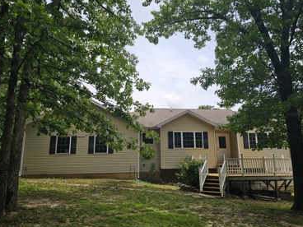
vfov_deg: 54.9
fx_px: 219
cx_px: 152
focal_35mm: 25
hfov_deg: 69.4
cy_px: 116
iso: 10
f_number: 1.7
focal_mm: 6.3
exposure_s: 1/705
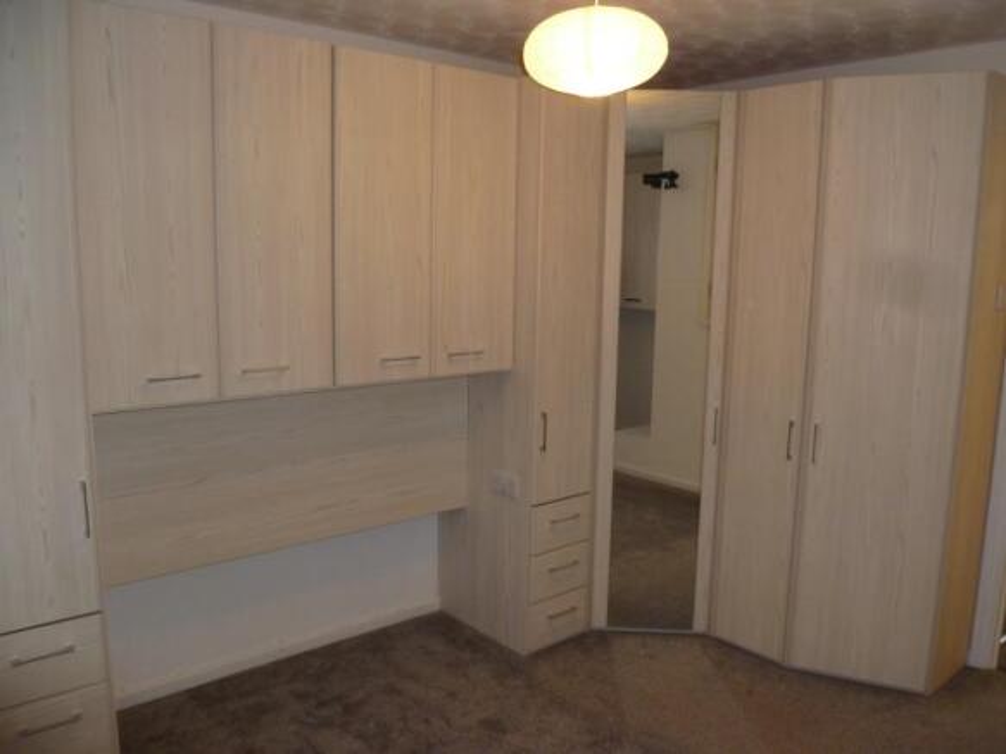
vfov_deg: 49.7
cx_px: 503
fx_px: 814
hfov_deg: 63.5
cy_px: 377
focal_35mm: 28
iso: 160
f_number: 3.3
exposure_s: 1/30
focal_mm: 5
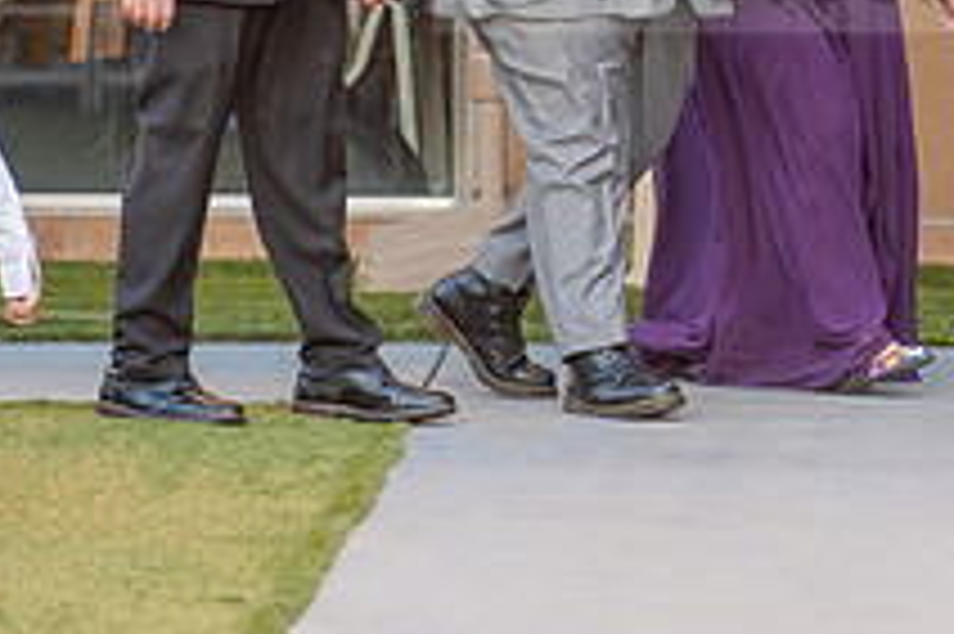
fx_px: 14510
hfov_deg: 3.8
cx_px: 824
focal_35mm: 548
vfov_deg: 2.5
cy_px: -74
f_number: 4
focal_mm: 200
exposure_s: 1/320
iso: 800
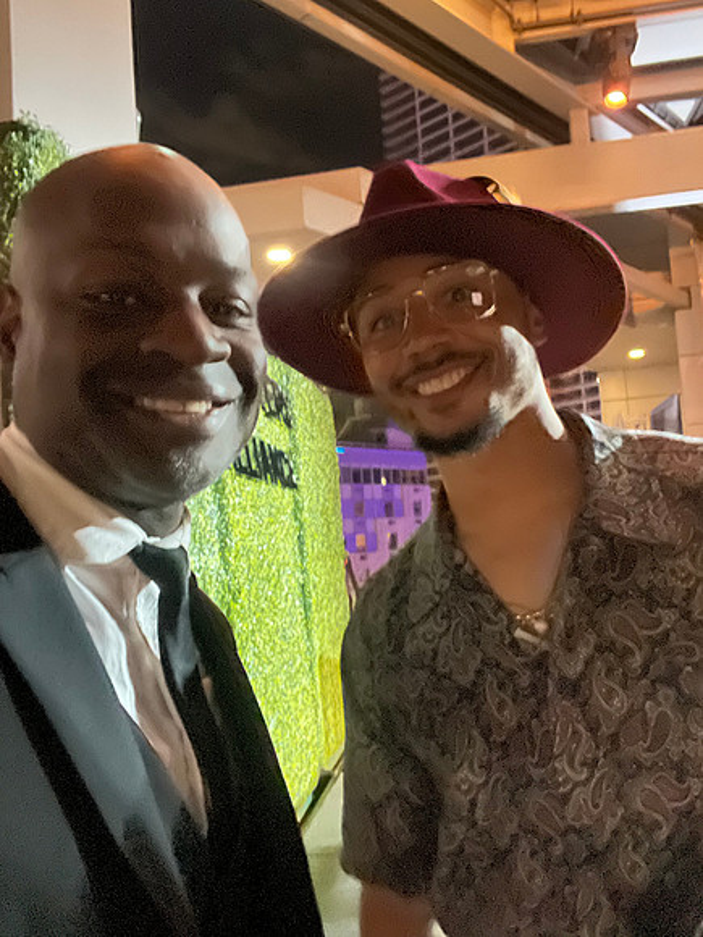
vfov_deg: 60.0
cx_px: 352
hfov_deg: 46.8
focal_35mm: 30
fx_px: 812
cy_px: 468
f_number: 2.2
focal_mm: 2.71
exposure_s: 1/15
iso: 2000
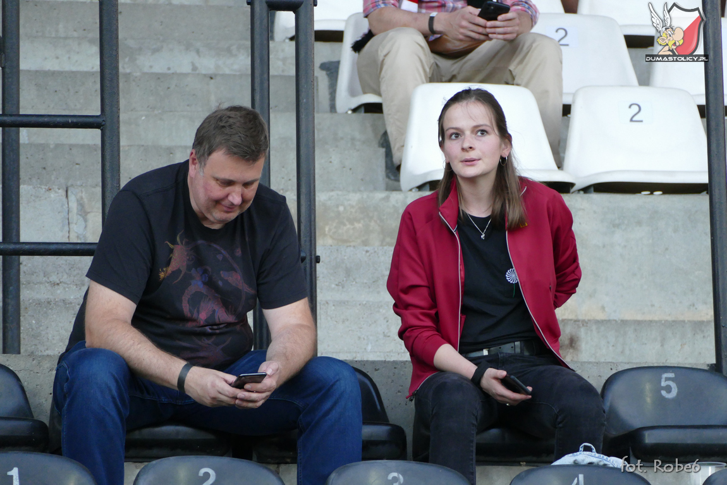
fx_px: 8078
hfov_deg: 5.2
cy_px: 242
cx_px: 364
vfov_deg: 3.4
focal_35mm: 400
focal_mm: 146
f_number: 4
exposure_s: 1/250
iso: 1000
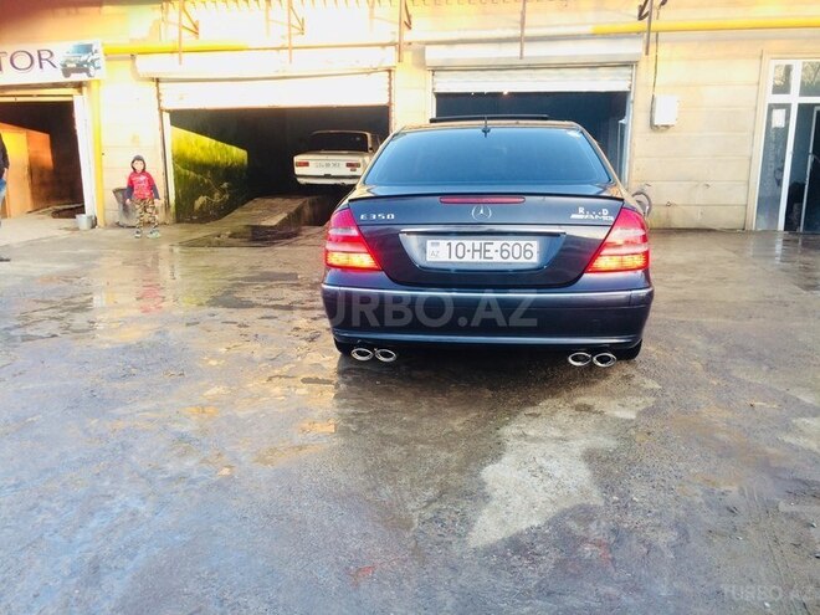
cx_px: 410
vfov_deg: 48.2
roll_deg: -1.9
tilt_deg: -12.7
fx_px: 687
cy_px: 308
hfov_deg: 61.7
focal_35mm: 29
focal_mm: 4.15
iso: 64
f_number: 2.2
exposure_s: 1/100
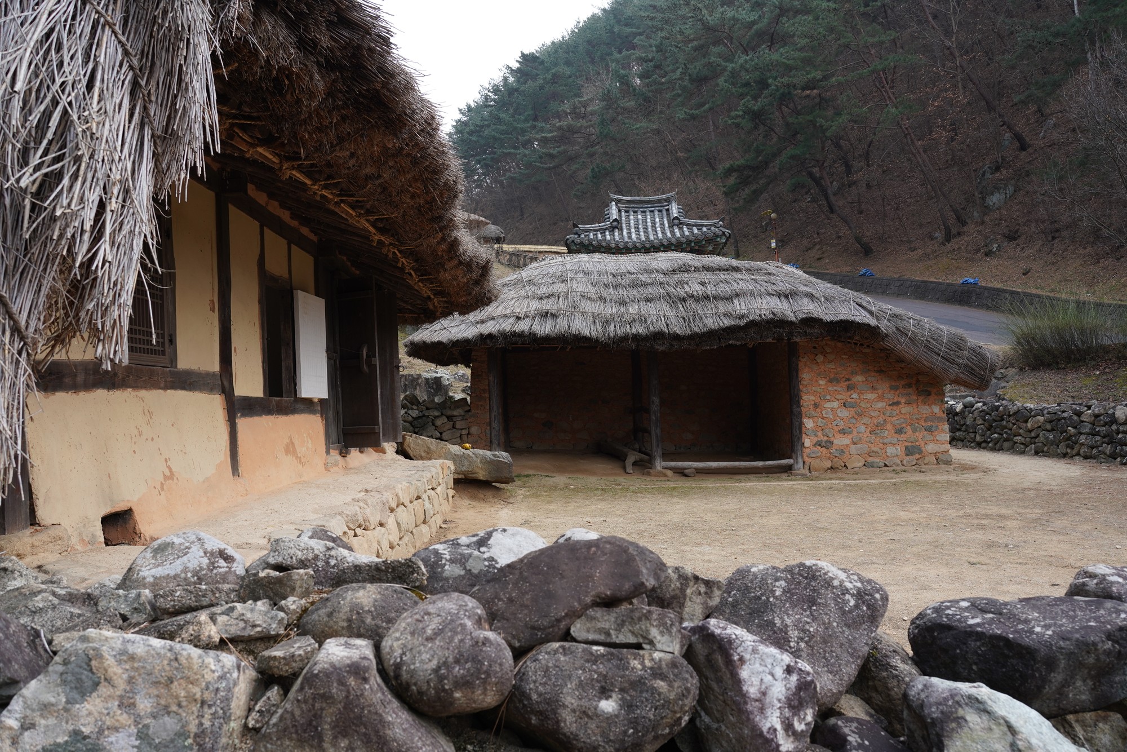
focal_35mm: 29
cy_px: 376
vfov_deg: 45.0
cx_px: 564
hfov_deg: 63.7
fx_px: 908
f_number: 9
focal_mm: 29
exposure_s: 1/100
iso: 400
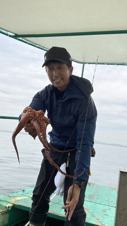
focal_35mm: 32
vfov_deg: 61.0
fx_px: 192
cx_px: 63
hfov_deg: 36.7
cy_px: 113
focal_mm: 3
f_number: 1.8
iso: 25
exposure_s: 1/2141
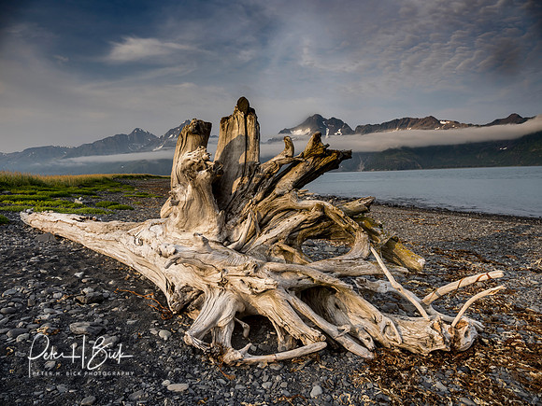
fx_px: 376
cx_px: 271
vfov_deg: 56.8
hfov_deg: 71.6
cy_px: 203
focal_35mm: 24
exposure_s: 1/250
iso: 125
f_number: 5.6
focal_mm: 12
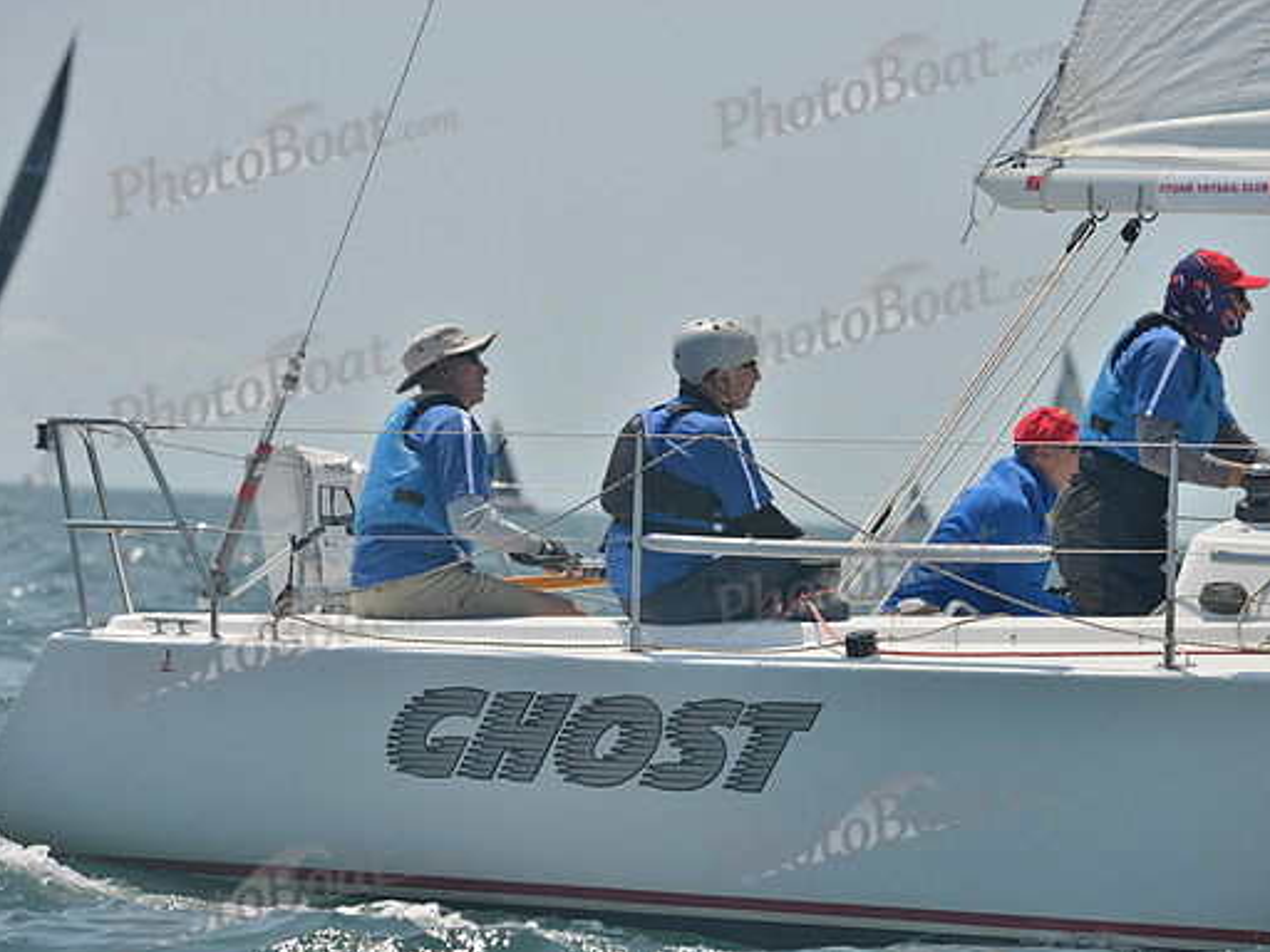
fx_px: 10786
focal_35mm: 294
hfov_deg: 6.7
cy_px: 477
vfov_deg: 5.1
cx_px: 588
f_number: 7.1
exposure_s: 1/1250
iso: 280
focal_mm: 270
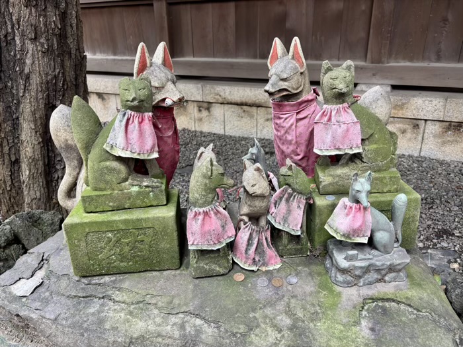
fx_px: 348
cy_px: 174
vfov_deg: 53.1
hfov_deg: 67.3
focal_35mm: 26
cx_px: 232
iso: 125
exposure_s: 1/94
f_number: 1.6
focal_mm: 5.96
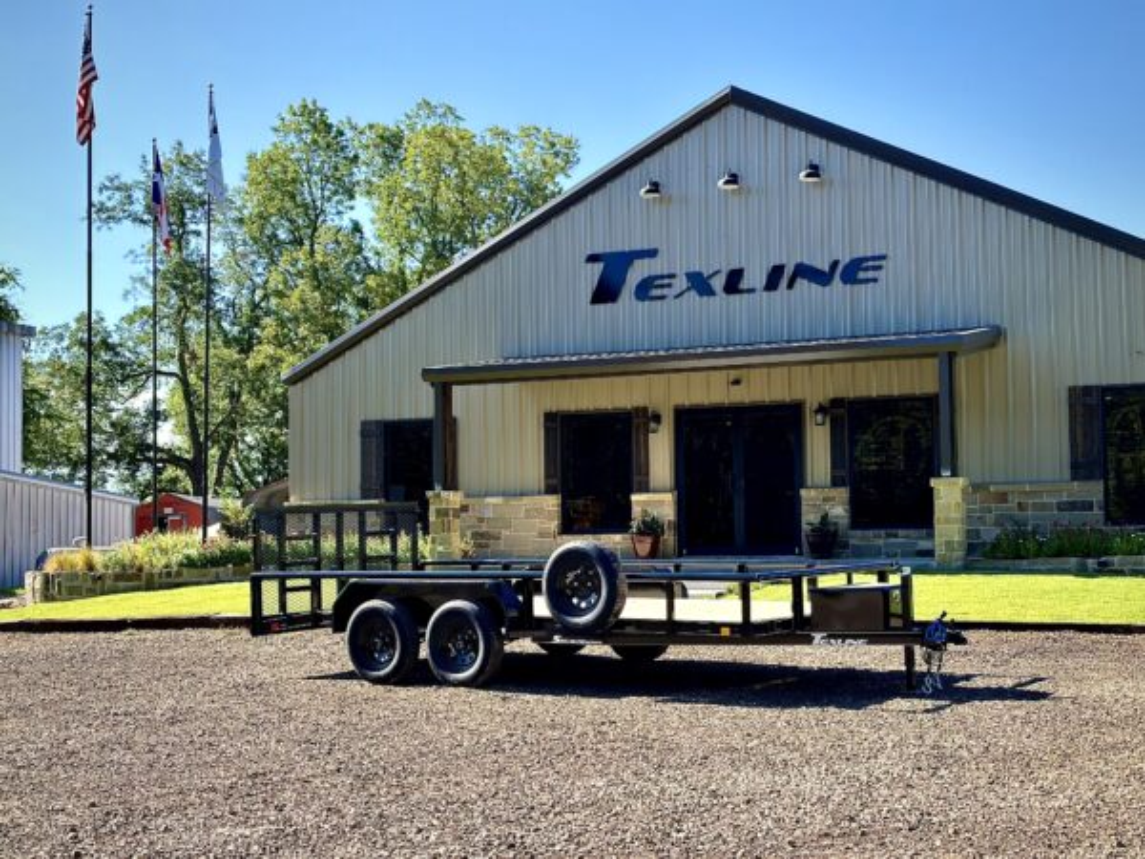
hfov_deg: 36.8
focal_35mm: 52
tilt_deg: +4.3
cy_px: 430
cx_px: 572
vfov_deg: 28.0
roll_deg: +1.4
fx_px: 1720
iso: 40
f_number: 1.6
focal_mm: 5.96
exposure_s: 1/1553
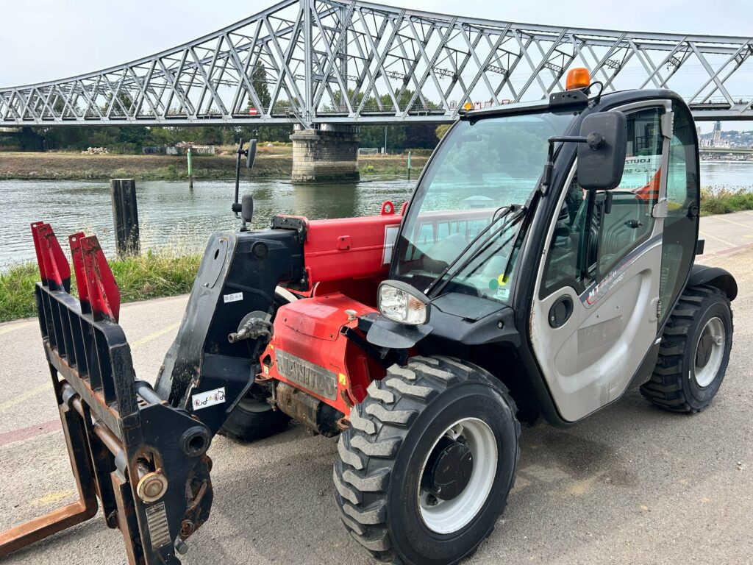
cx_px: 376
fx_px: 566
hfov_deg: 67.3
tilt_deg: -13.4
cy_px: 282
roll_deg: -0.9
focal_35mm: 26
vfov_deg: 53.1
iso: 50
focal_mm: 5.7
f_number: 1.5
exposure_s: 1/1395
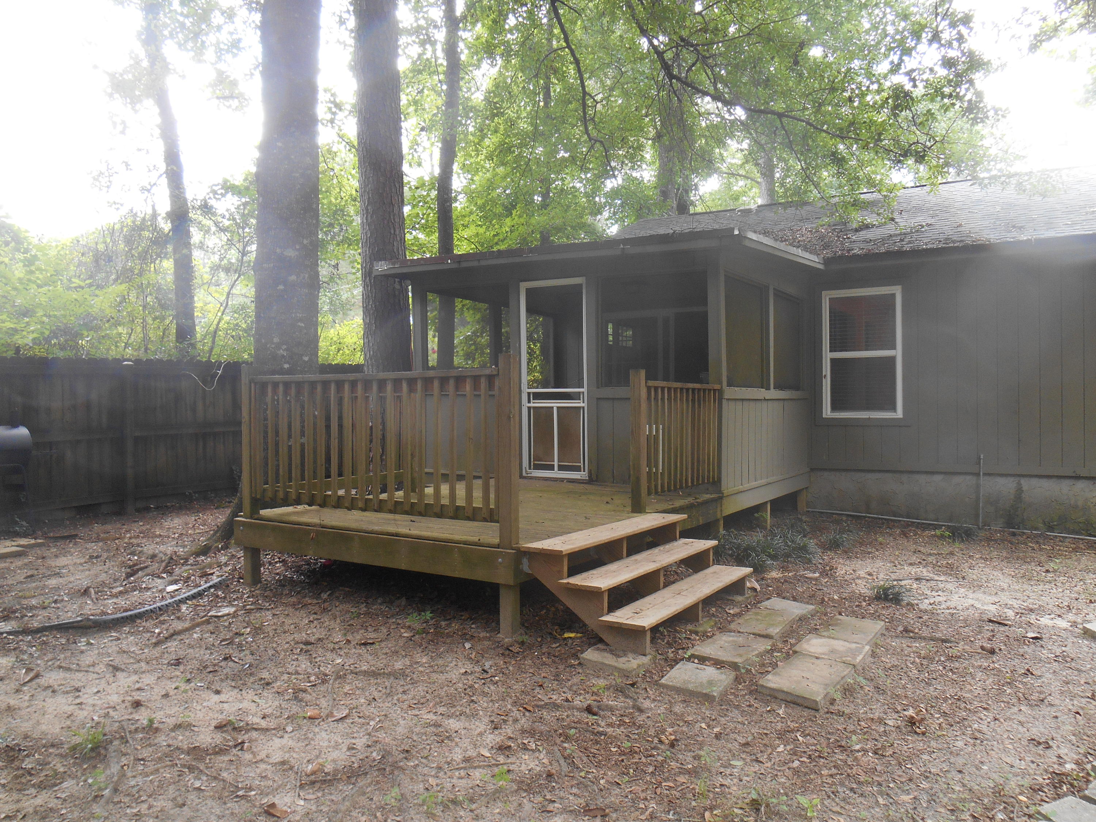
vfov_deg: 53.1
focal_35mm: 26
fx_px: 823
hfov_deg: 67.3
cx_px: 548
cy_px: 411
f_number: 3.4
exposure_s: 1/30
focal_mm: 4.7
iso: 125
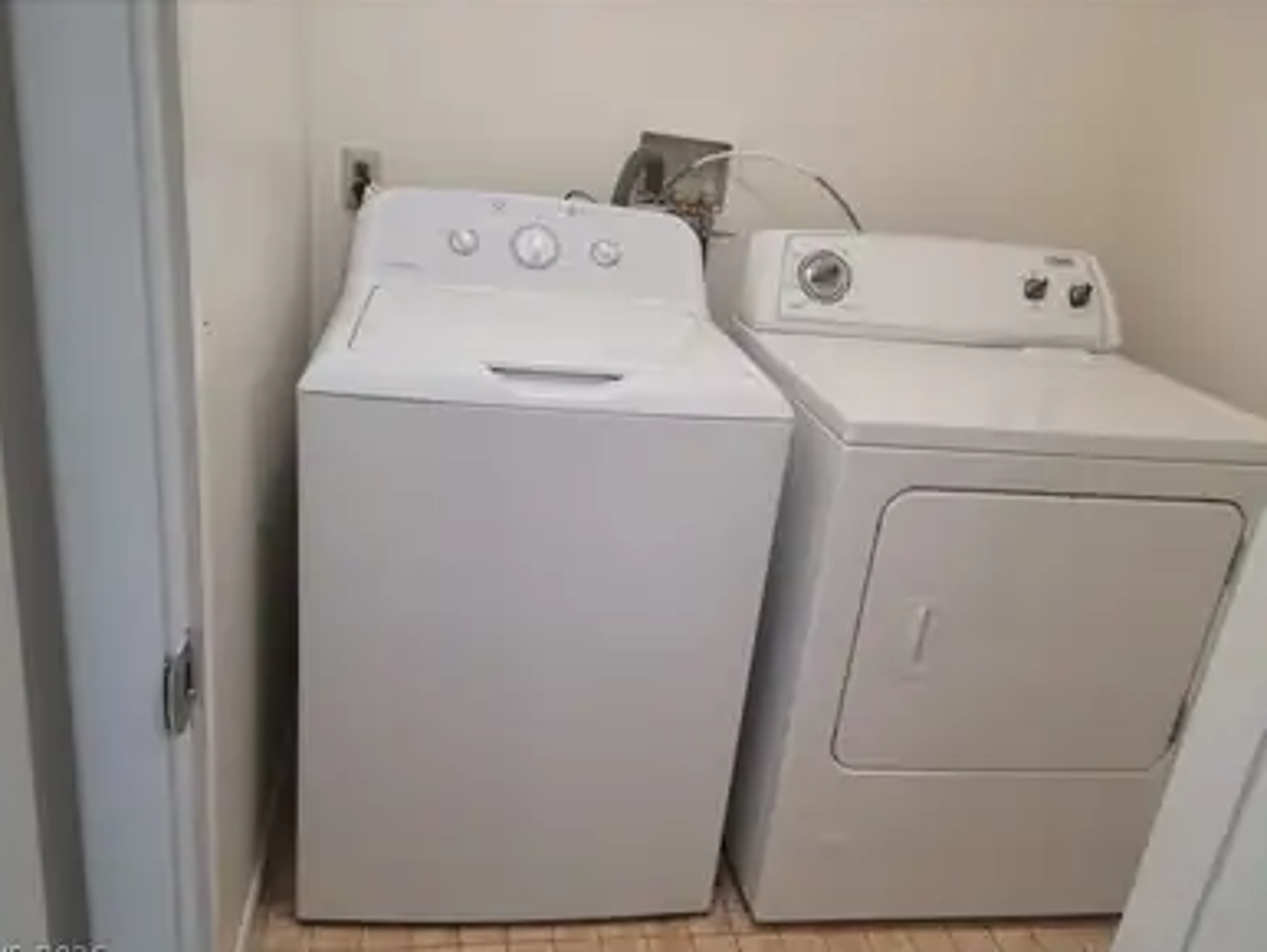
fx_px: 1062
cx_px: 624
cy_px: 486
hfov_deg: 61.6
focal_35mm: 29
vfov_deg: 48.3
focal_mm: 5.9
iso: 250
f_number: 2
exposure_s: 1/60
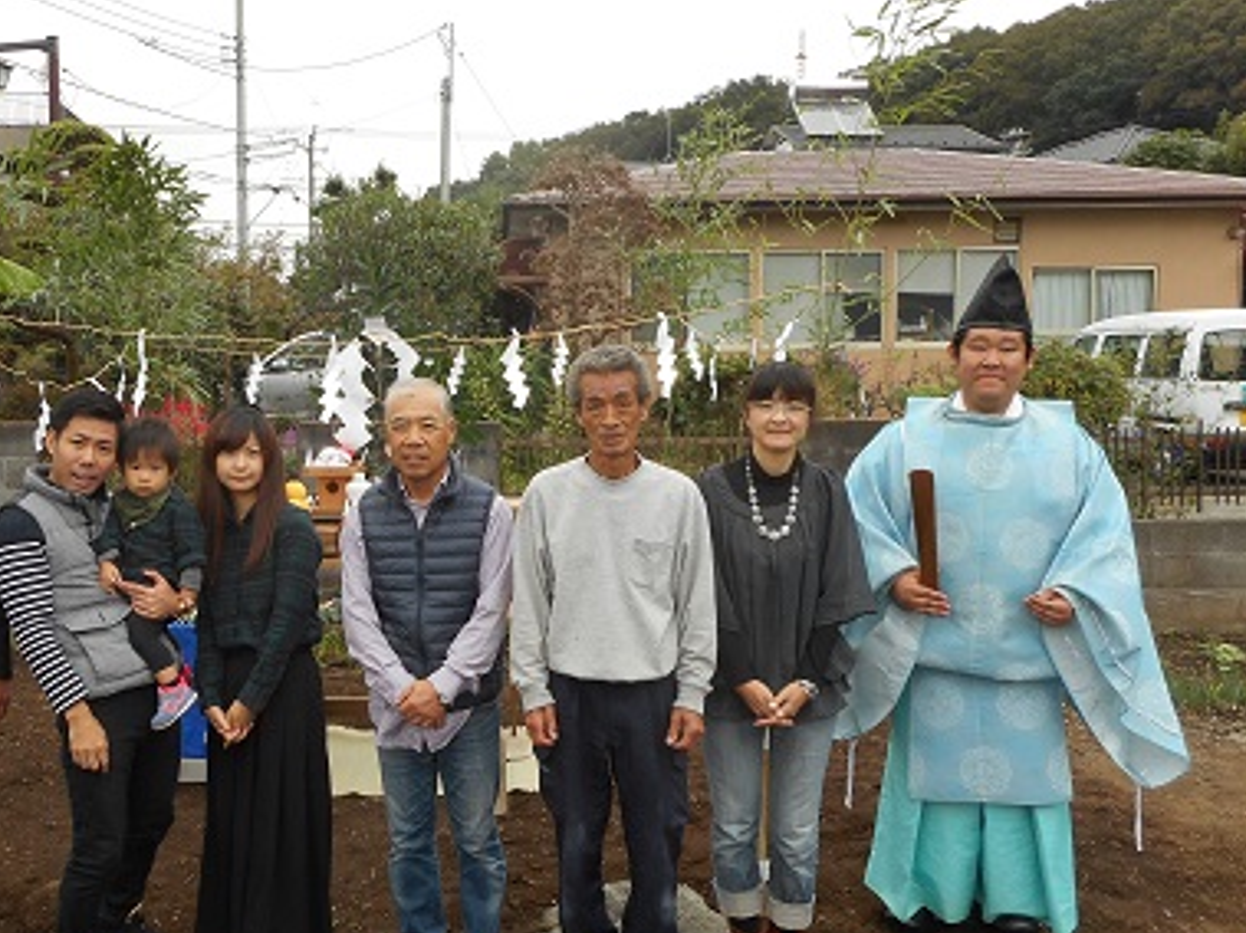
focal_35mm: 33
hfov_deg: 54.5
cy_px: 442
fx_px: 1187
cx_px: 441
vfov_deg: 42.9
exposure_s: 1/100
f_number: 3.7
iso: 80
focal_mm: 4.5
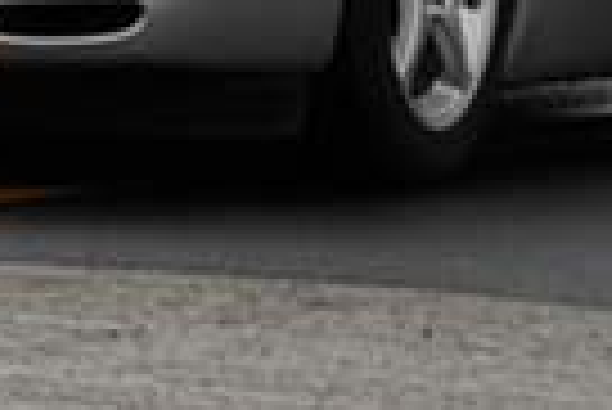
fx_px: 19196
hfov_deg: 1.8
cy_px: -518
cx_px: -27
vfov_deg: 1.2
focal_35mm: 1128
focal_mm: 240
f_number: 11
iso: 1000
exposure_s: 1/500
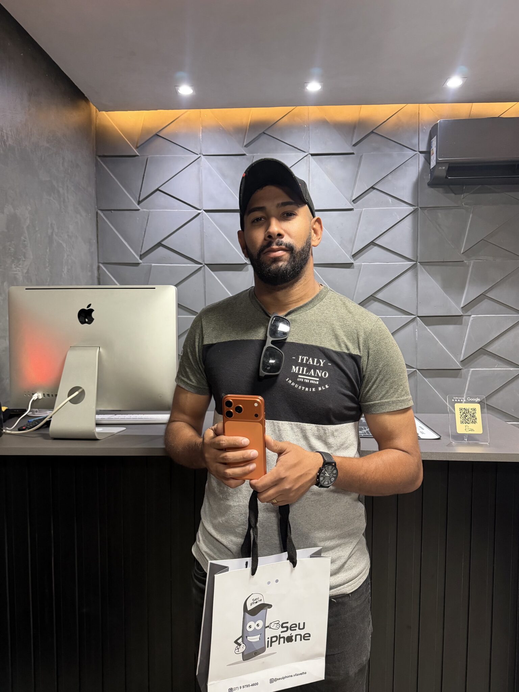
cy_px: 346
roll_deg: +1.0
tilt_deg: -4.0
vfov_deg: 71.6
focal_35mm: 24
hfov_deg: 56.8
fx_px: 480
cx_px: 260
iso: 400
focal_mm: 6.76
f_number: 1.78
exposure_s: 1/60
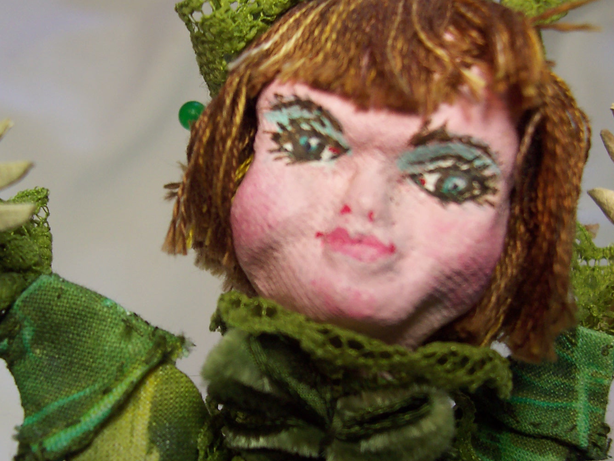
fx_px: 816
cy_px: 243
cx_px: 271
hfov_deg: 41.2
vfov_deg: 31.5
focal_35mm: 46
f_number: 2.8
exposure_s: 1/45
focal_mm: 5.6
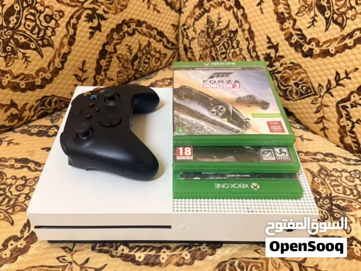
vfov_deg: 56.8
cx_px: 180
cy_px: 136
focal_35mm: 24
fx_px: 250
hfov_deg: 71.6
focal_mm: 6.76
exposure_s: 1/50
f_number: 1.78
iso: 320
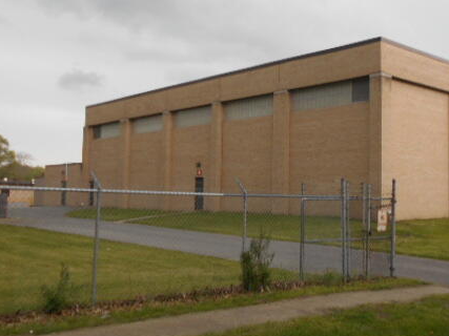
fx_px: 584
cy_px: 159
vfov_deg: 32.2
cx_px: 282
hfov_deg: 41.8
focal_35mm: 45
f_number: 3.4
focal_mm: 5.1
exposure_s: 1/30
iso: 125
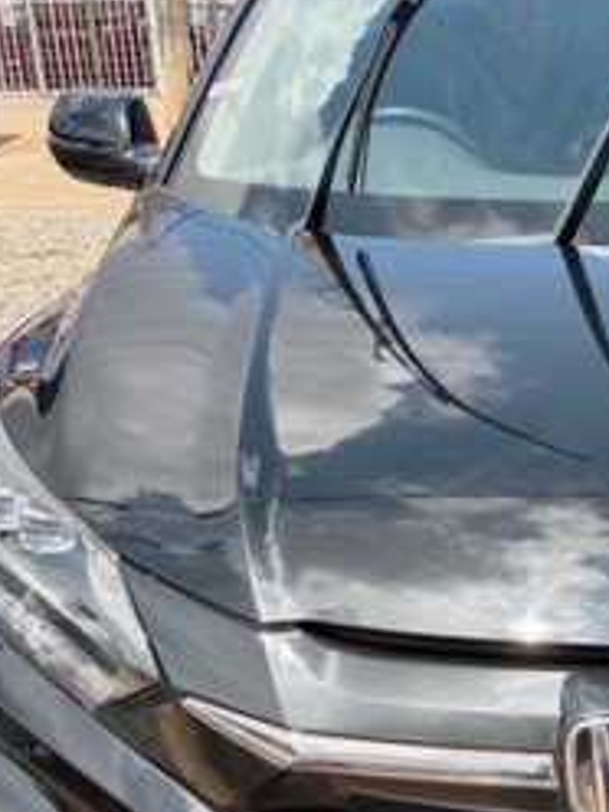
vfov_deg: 39.9
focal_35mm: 47
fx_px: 1102
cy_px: 550
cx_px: 527
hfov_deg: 29.8
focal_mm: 3.65
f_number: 2.2
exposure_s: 1/308
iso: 100
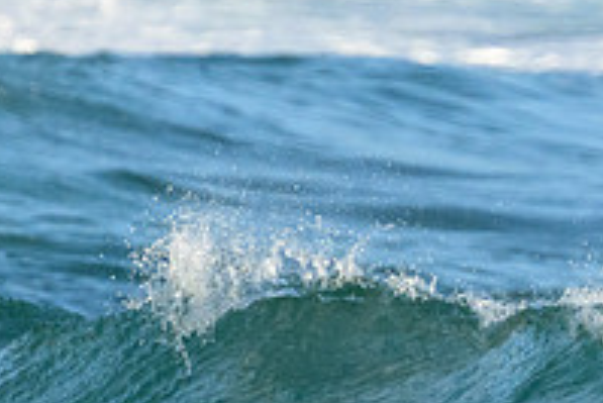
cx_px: 708
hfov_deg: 1.0
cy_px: 478
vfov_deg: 0.6
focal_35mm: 2152
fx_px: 36071
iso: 2500
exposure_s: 1/2000
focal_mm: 630
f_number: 11
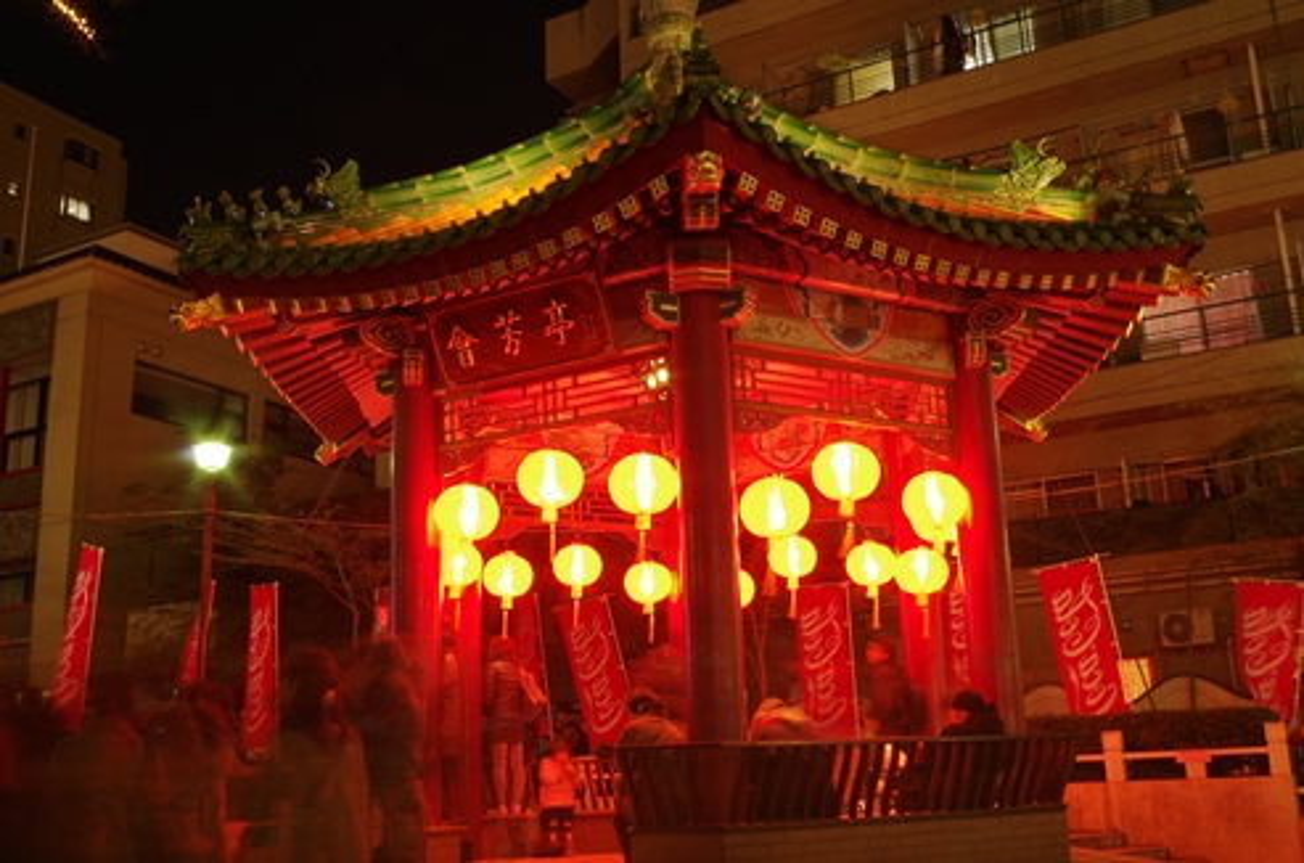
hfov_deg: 52.5
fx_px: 1321
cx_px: 652
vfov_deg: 36.1
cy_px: 432
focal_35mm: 37
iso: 400
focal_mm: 24.38
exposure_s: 5
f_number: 16
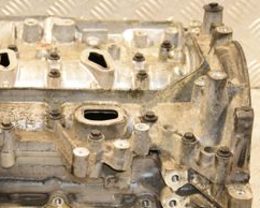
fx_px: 1003
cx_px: 19
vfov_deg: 11.9
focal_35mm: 130
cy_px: 121
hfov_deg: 14.6
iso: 800
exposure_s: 1/100
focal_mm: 35
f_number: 5
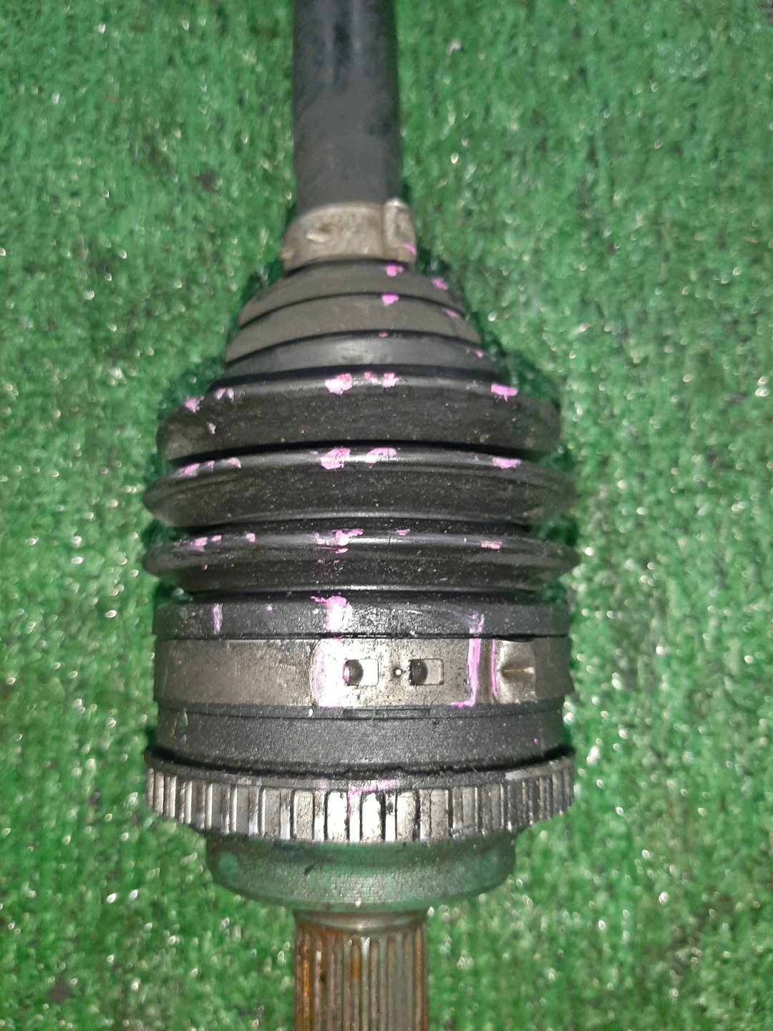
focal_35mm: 26
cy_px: 516
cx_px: 386
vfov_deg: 67.3
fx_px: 774
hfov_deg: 53.1
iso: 185
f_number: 1.7
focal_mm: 3.93
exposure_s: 1/50
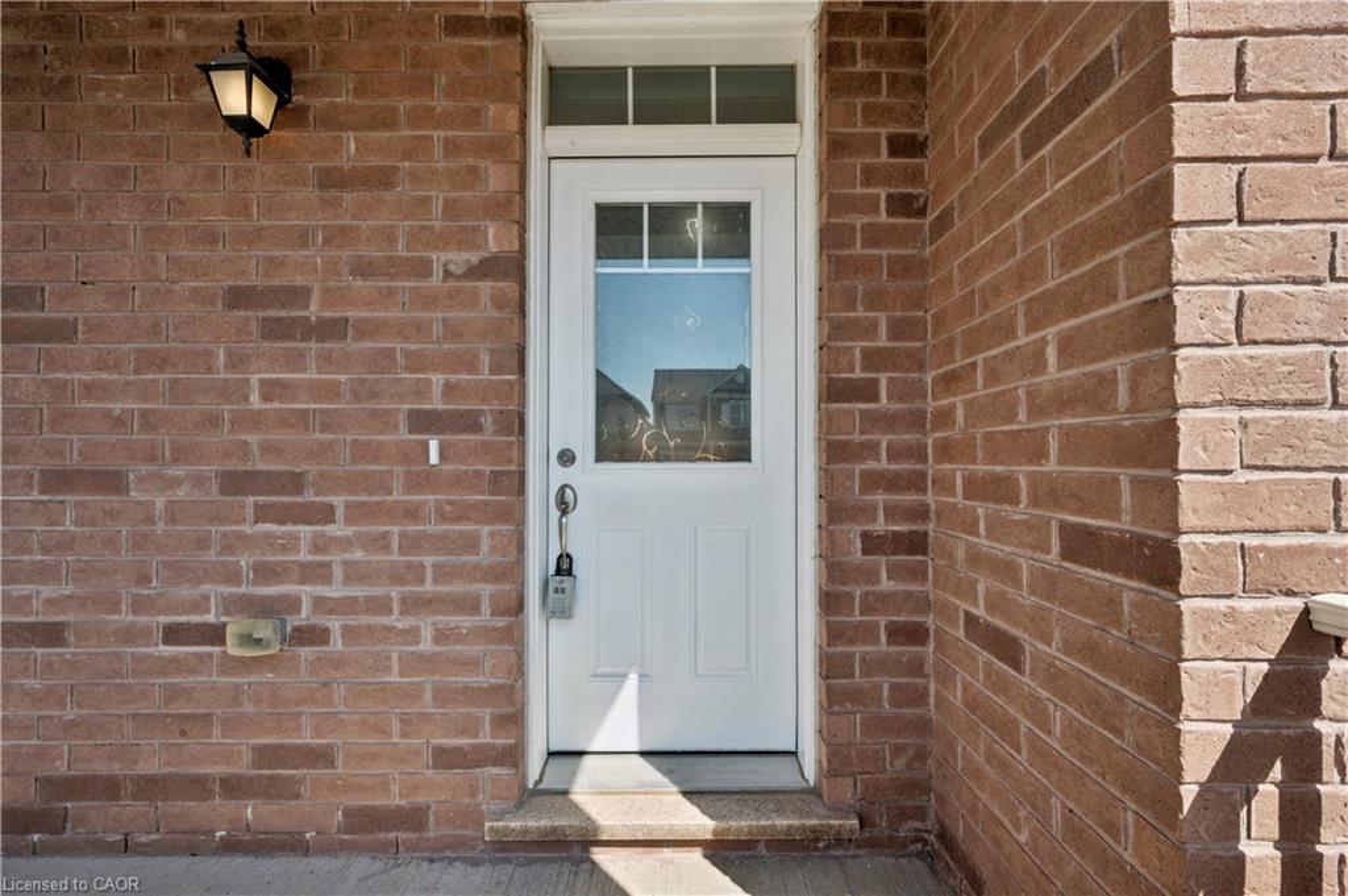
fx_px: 524
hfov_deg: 104.3
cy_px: 448
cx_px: 674
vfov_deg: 81.1
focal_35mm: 14
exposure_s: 1/160
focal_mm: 14
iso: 200
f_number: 16
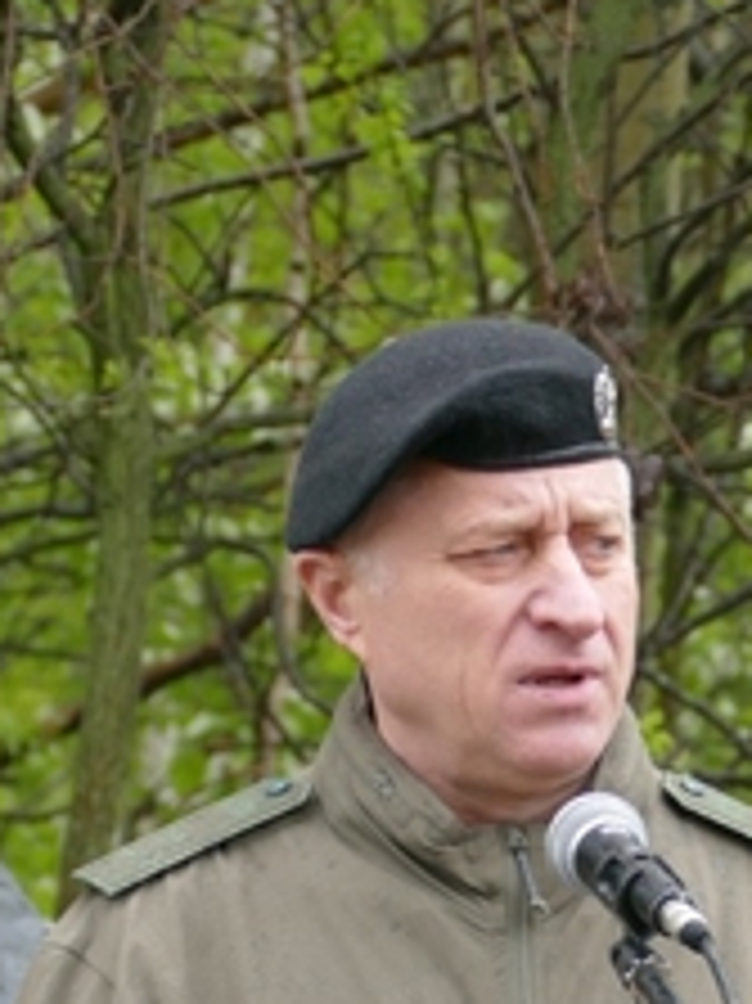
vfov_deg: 5.6
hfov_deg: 4.2
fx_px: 10322
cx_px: 567
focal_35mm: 356
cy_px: 1013
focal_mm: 39.97
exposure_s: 1/125
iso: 125
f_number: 3.9
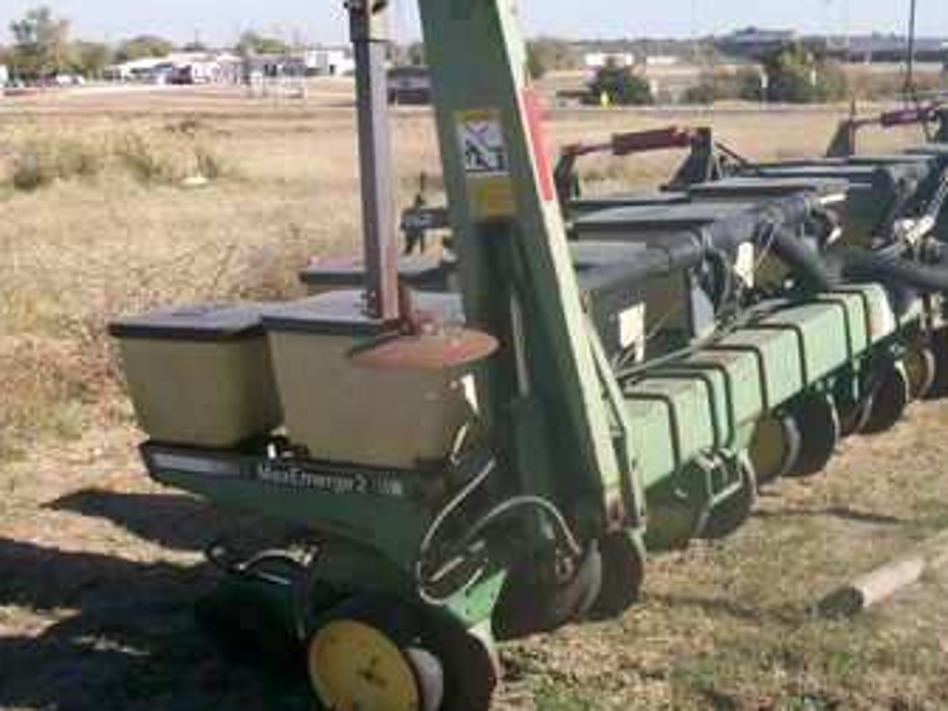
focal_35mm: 55
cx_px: 759
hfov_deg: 33.9
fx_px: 1506
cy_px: 234
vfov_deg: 26.4
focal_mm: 5.7
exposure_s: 1/239
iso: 64
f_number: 5.5
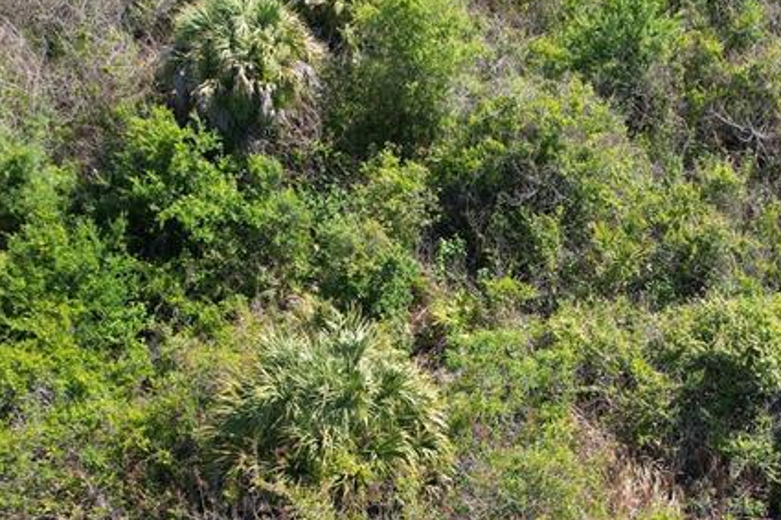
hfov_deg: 37.4
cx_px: 469
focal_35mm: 53
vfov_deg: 24.6
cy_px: 487
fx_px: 1149
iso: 100
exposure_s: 1/640
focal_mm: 8.38
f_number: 2.8
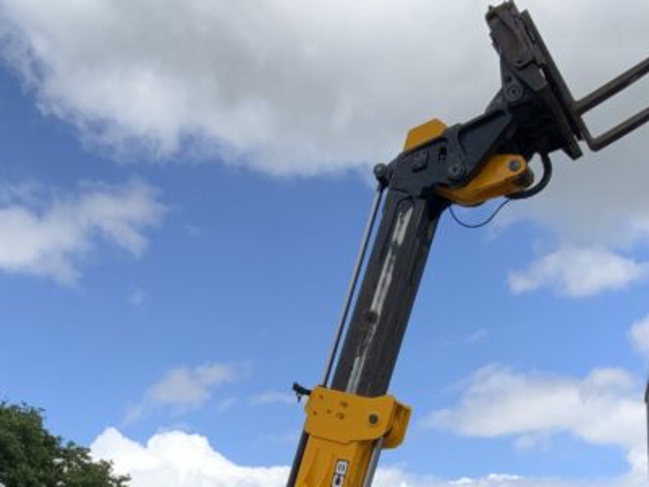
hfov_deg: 26.3
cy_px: 539
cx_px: 371
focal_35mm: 74
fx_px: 1388
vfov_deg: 19.1
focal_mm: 3
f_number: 1.8
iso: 16
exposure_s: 1/620
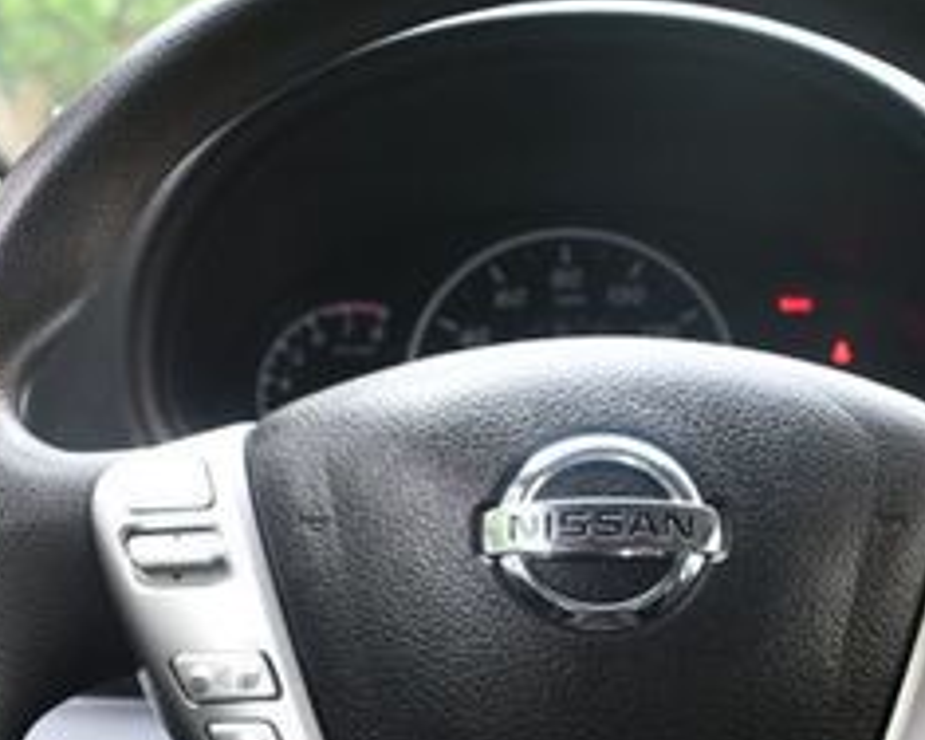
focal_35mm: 69
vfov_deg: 21.9
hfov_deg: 27.4
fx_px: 1889
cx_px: 571
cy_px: 571
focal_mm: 18
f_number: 3.5
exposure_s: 1/160
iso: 800
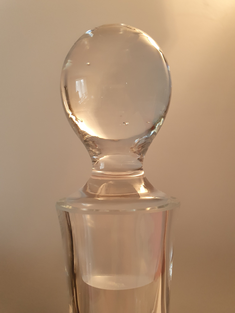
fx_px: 235
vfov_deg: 67.3
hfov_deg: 53.1
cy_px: 156
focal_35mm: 26
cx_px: 118
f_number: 2.4
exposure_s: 1/50
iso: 320
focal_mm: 4.32
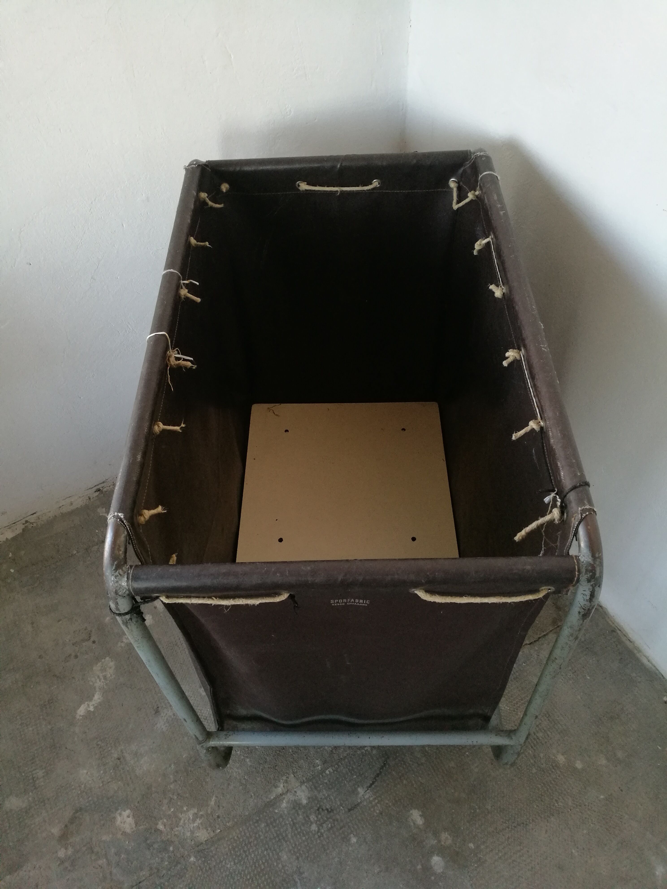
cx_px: 334
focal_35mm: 27
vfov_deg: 65.3
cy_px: 444
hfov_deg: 51.4
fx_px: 694
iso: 250
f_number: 2.2
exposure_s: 1/33.3
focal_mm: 4.5
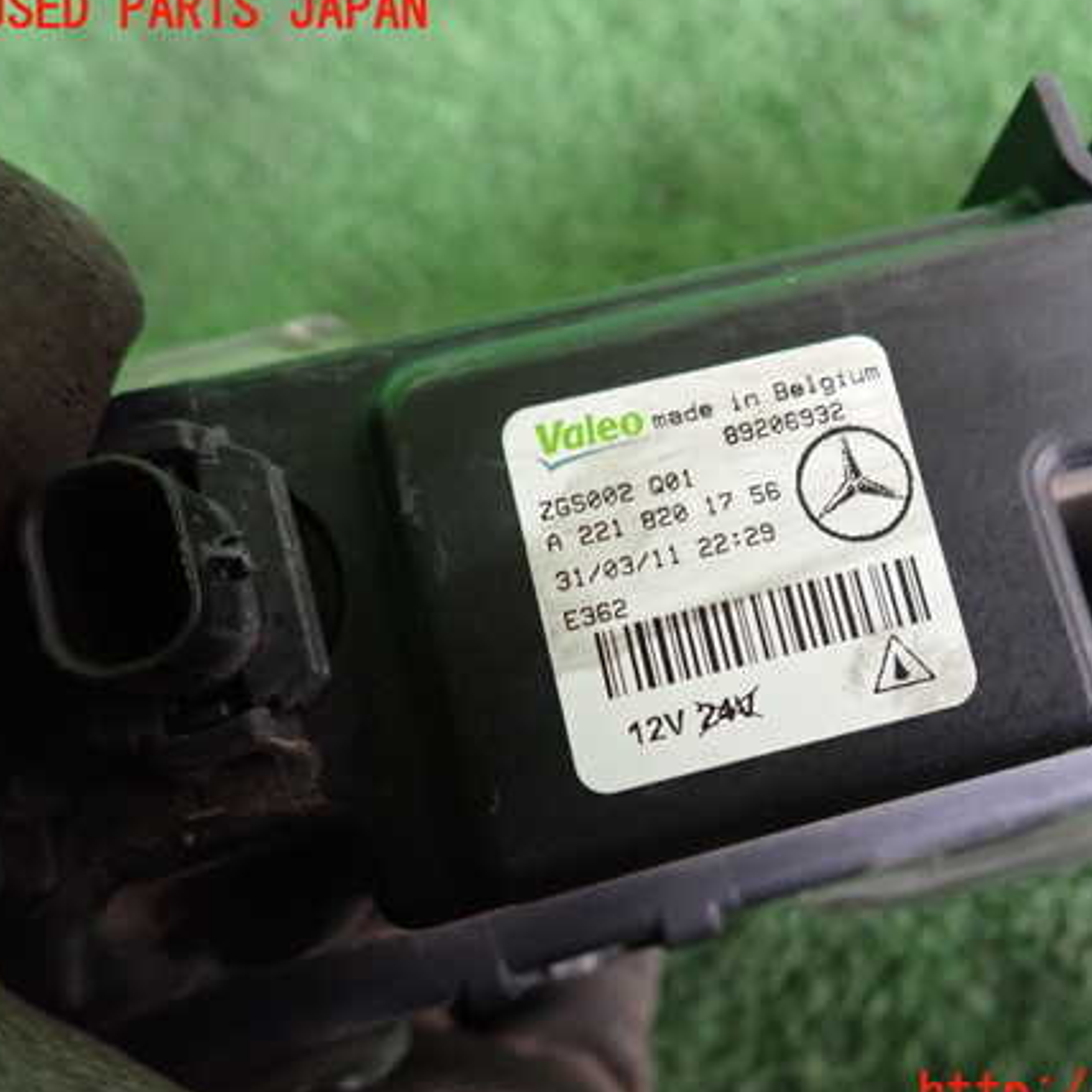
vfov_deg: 52.5
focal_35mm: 31
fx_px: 1106
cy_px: 554
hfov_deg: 51.5
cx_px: 730
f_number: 2
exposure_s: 1/30
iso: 400
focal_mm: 4.5
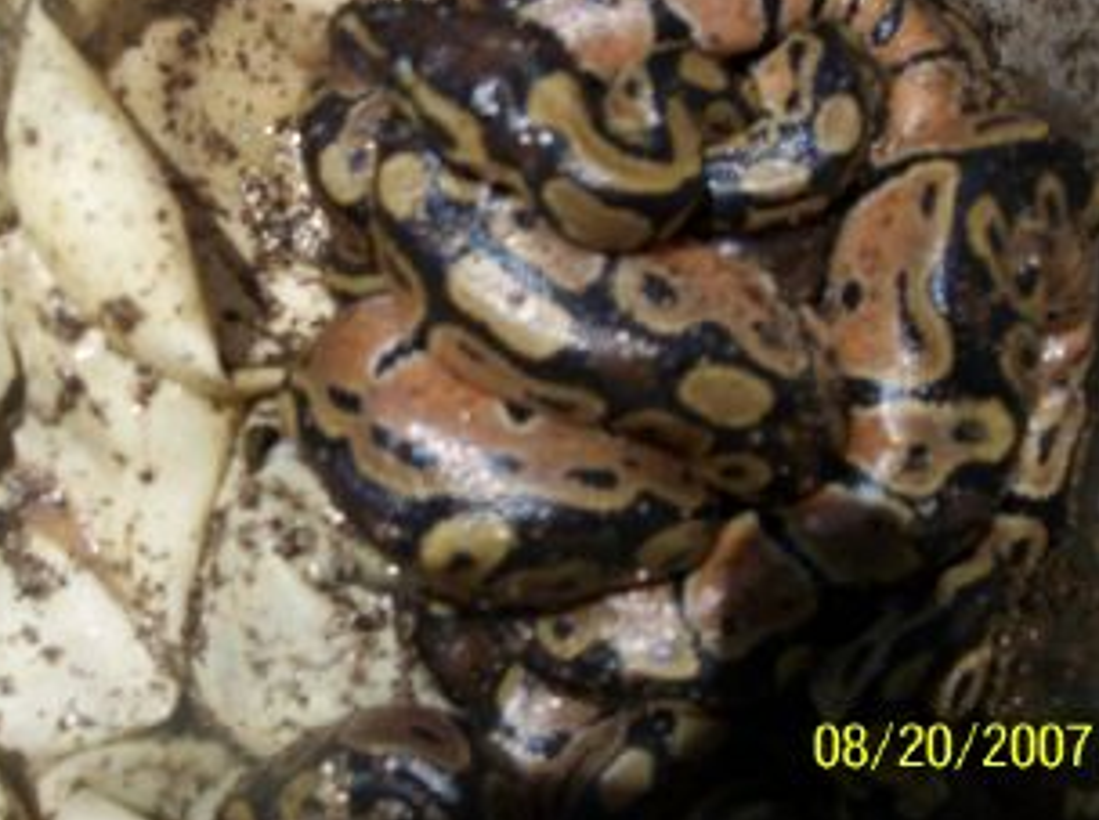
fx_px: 1585
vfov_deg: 29.0
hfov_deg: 38.1
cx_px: 441
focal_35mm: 50
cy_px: 341
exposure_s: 1/1000
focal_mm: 8
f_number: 4.8
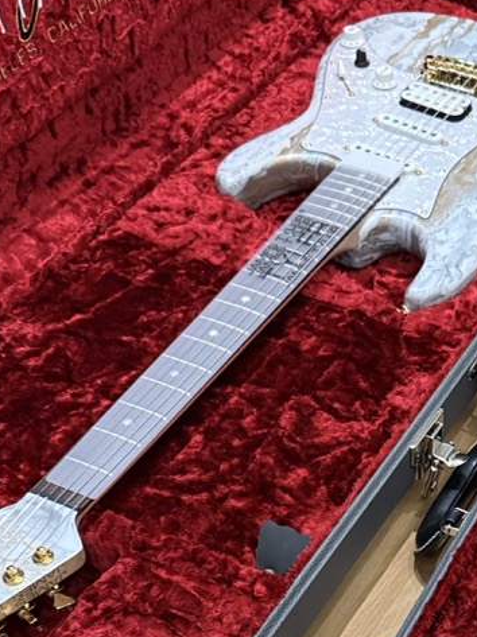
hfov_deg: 21.8
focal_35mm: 65
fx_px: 1196
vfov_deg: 28.2
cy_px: 626
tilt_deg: -52.4
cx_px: 461
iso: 800
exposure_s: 1/50
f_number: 1.78
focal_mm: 6.76
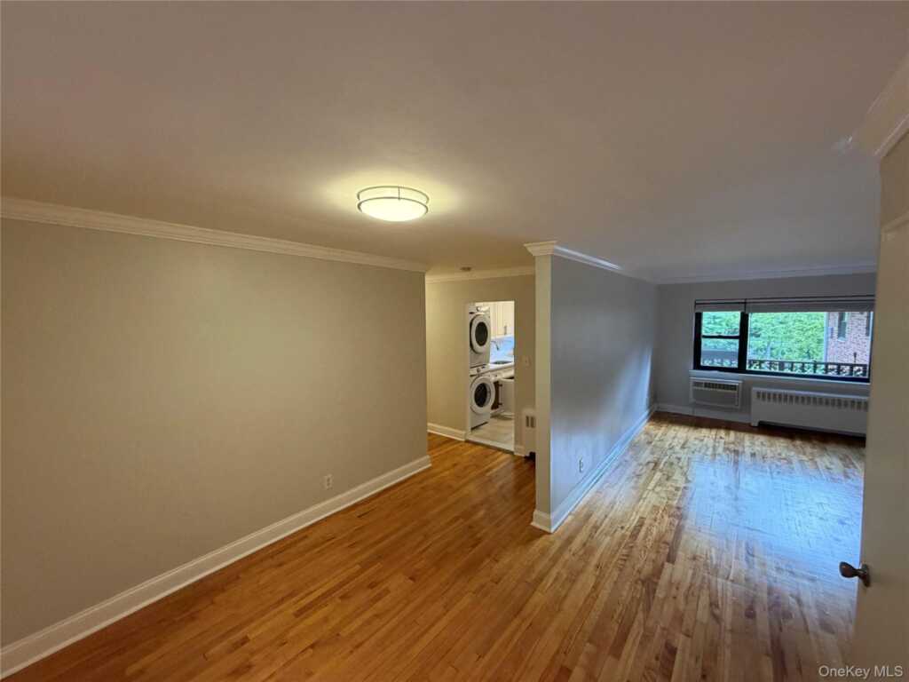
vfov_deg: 85.7
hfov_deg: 102.1
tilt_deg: -3.8
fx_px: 368
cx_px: 454
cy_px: 341
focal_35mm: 14
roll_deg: +0.9
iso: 320
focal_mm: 2.22
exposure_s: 1/60
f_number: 2.2
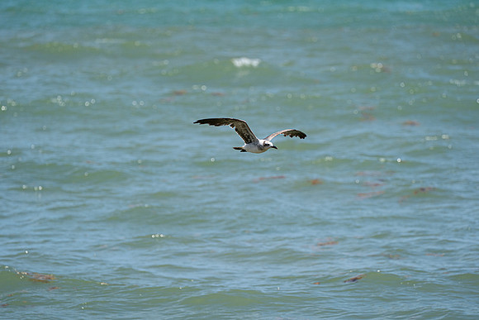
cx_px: 240
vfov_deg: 3.4
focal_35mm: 400
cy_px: 160
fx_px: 5323
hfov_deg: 5.2
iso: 640
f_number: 10
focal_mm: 400
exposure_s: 1/1250
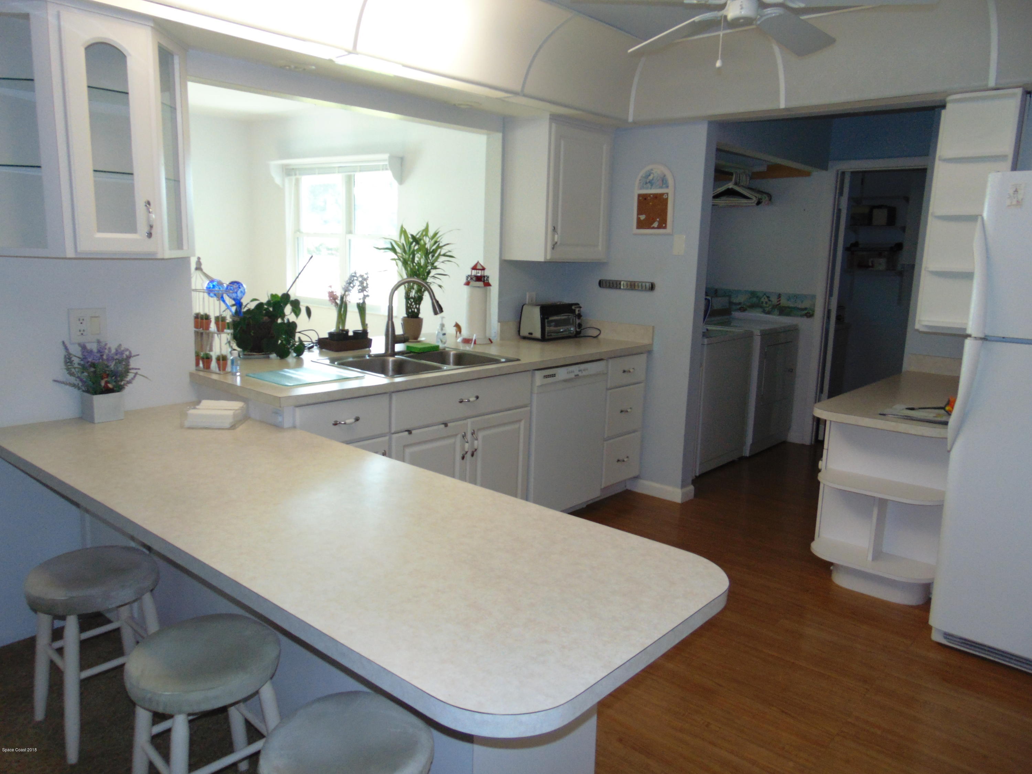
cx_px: 516
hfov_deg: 69.4
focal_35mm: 25
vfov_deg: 54.9
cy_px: 387
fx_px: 745
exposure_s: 1/30
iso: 200
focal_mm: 4.5
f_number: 3
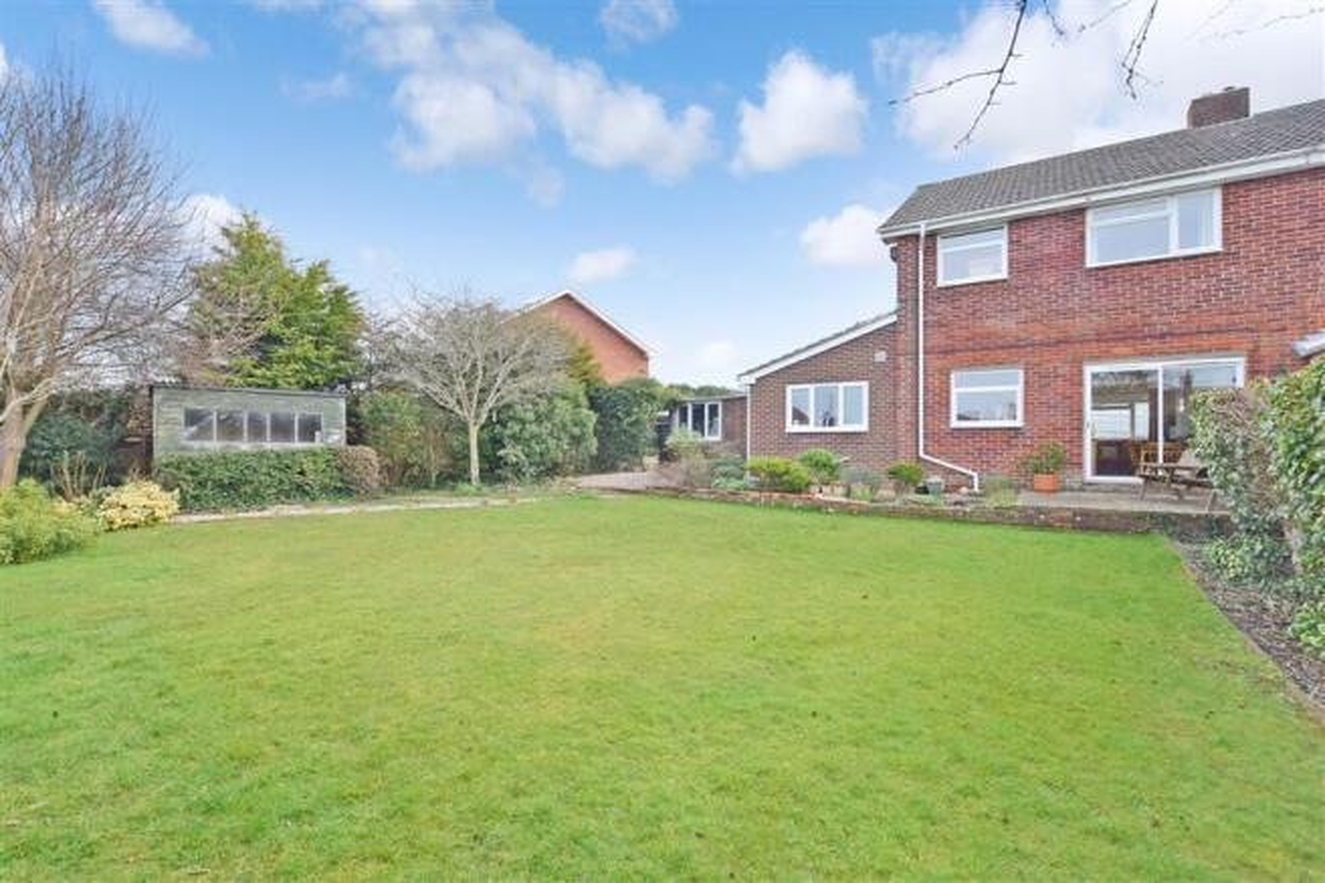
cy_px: 442
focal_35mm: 15
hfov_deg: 100.4
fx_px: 552
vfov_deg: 77.3
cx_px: 662
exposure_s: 1/320
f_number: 9
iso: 400
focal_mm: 10
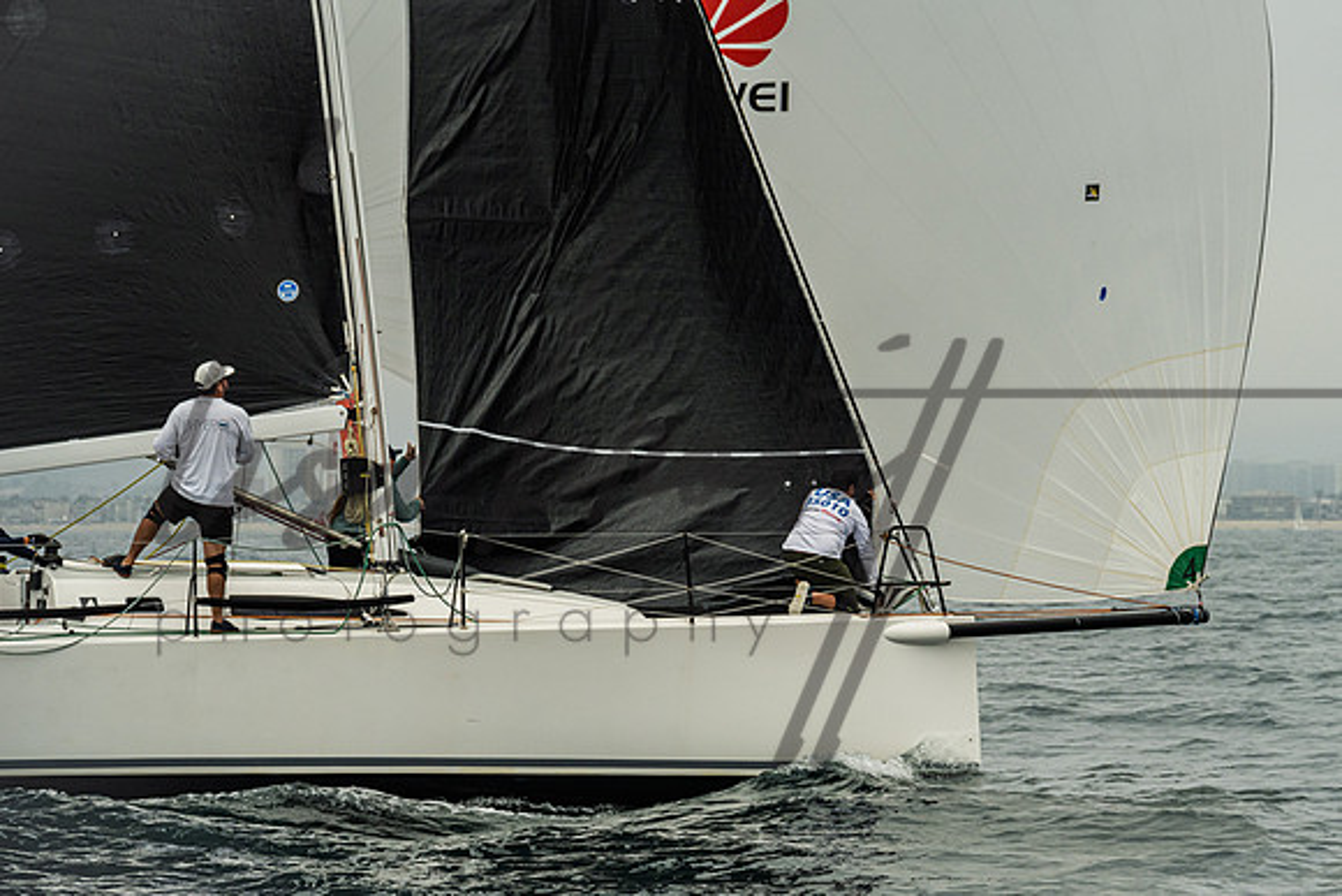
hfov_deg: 14.4
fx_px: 5307
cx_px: 818
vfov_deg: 9.6
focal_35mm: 142
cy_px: 542
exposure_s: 1/2500
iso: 400
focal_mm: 115
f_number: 6.3
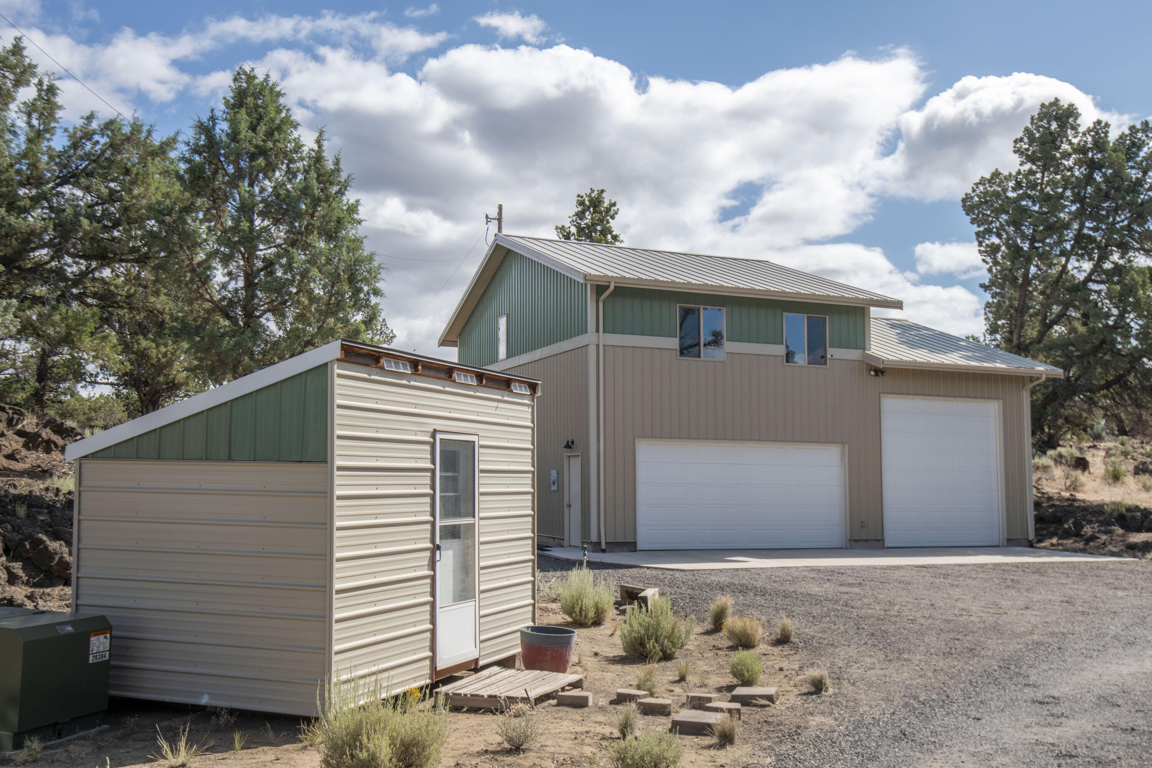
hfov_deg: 54.4
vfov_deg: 37.9
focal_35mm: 35
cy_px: 384
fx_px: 1120
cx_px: 576
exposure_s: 1/400
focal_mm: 35
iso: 200
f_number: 11
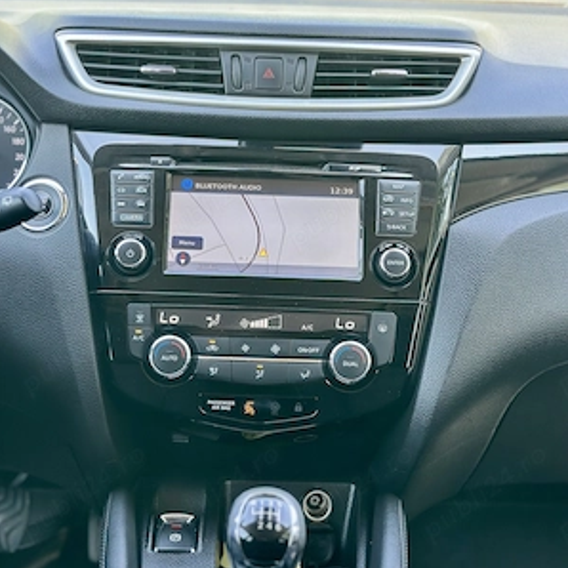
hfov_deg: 30.0
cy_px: 233
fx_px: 1058
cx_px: 284
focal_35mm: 57
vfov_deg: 30.0
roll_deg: -4.3
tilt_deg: -16.8
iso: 125
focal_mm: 6.86
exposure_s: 1/69
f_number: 1.78
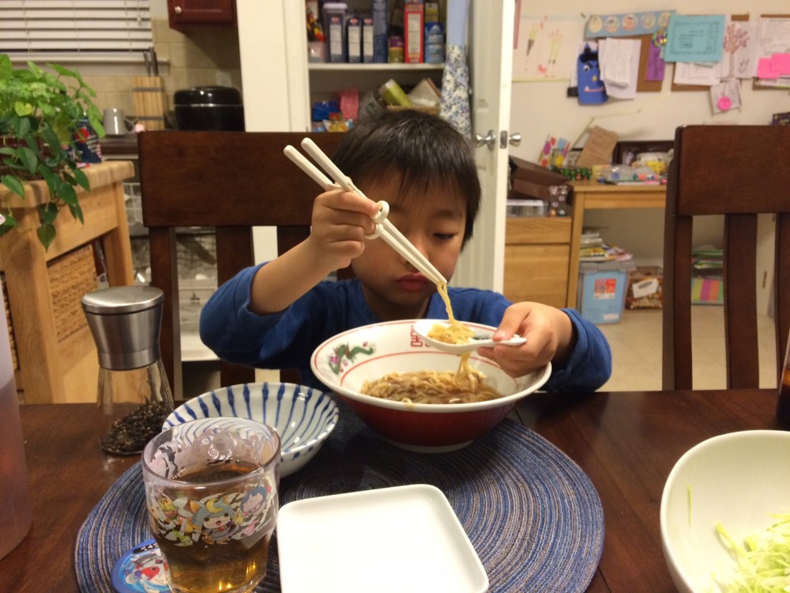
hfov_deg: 61.7
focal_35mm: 29
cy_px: 296
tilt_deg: -15.6
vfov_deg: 48.2
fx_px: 662
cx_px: 395
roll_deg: +0.4
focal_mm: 4.15
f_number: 2.2
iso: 160
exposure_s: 1/30
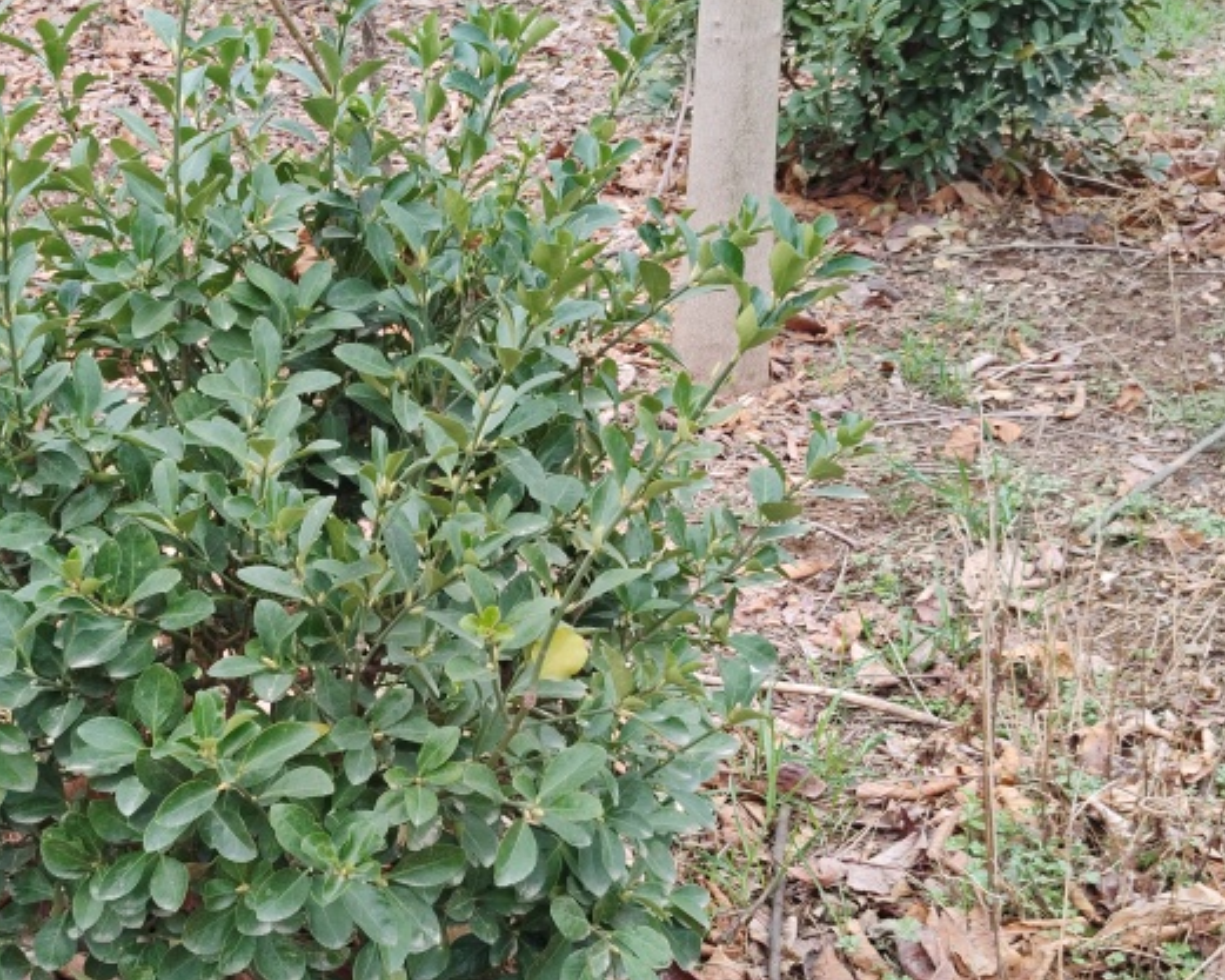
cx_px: 343
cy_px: 657
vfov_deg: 28.9
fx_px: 1886
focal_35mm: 52
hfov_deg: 35.4
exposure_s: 1/310
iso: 99
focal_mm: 4.84
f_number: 1.88
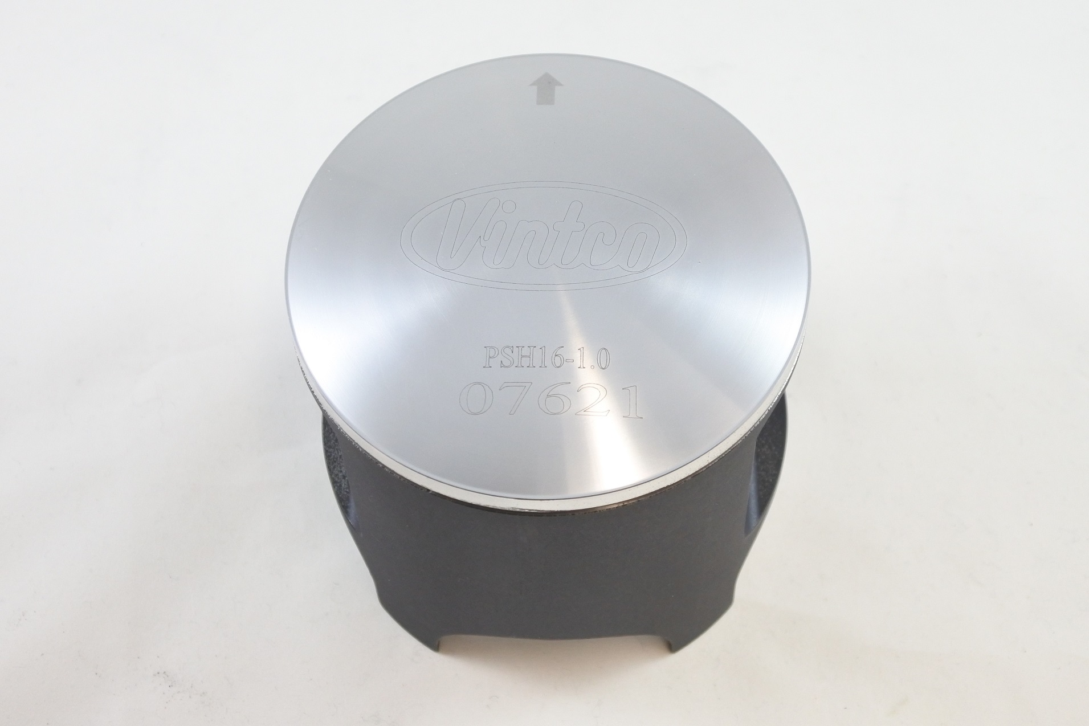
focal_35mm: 48
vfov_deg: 28.1
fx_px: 1452
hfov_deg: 41.1
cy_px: 363
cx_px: 544
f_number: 4.5
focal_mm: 18
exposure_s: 1/125
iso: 560
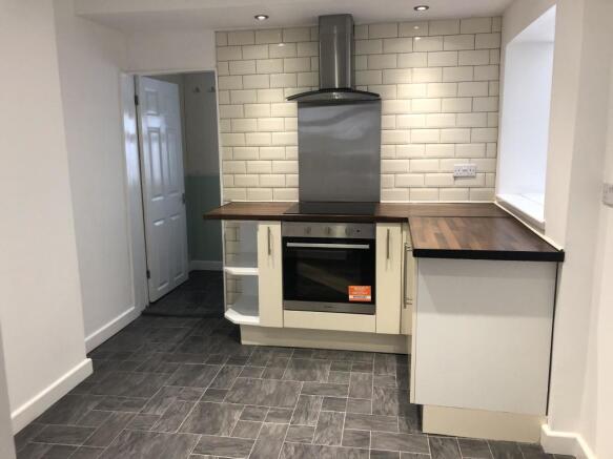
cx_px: 306
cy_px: 230
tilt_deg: -10.2
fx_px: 496
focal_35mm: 28
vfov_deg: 49.7
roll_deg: +0.8
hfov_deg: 63.5
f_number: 1.8
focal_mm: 3.99
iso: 40
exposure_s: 1/17
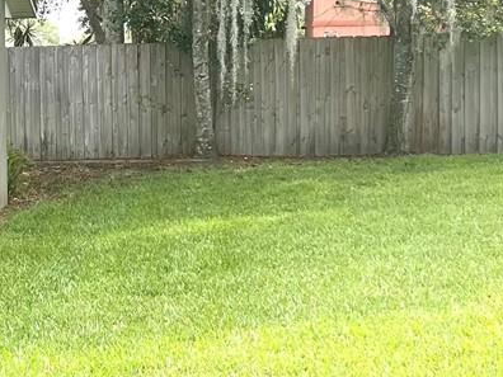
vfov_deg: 14.1
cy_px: 164
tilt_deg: -4.5
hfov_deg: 18.5
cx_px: 80
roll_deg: +1.2
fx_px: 1526
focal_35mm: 105
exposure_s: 1/957
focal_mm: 5.7
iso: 50
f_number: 1.5
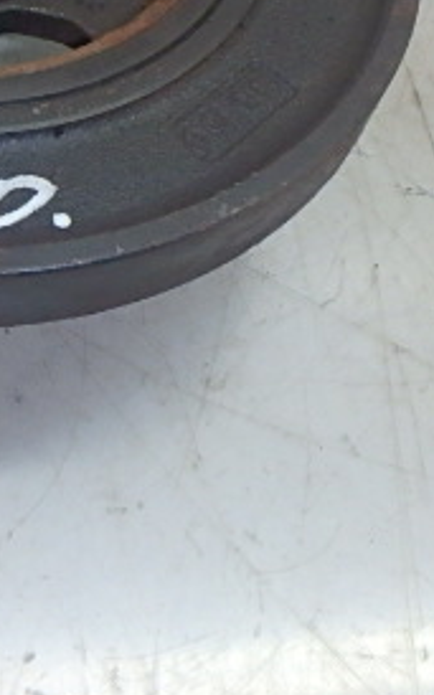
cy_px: 101
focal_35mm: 52
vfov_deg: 37.0
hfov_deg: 23.2
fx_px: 985
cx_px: -58
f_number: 6
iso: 320
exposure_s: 1/30
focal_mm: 3.7
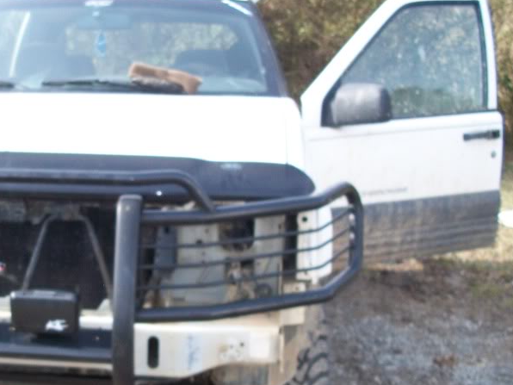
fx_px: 815
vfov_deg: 26.5
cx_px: 78
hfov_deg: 33.6
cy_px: 229
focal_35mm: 55
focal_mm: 5.7
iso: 80
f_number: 2.9
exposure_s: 1/200
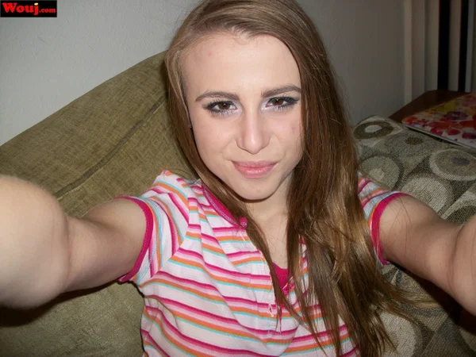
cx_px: 238
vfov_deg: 44.2
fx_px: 440
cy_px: 178
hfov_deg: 56.8
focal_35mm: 32
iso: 80
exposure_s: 1/30
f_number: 2.9
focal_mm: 5.7
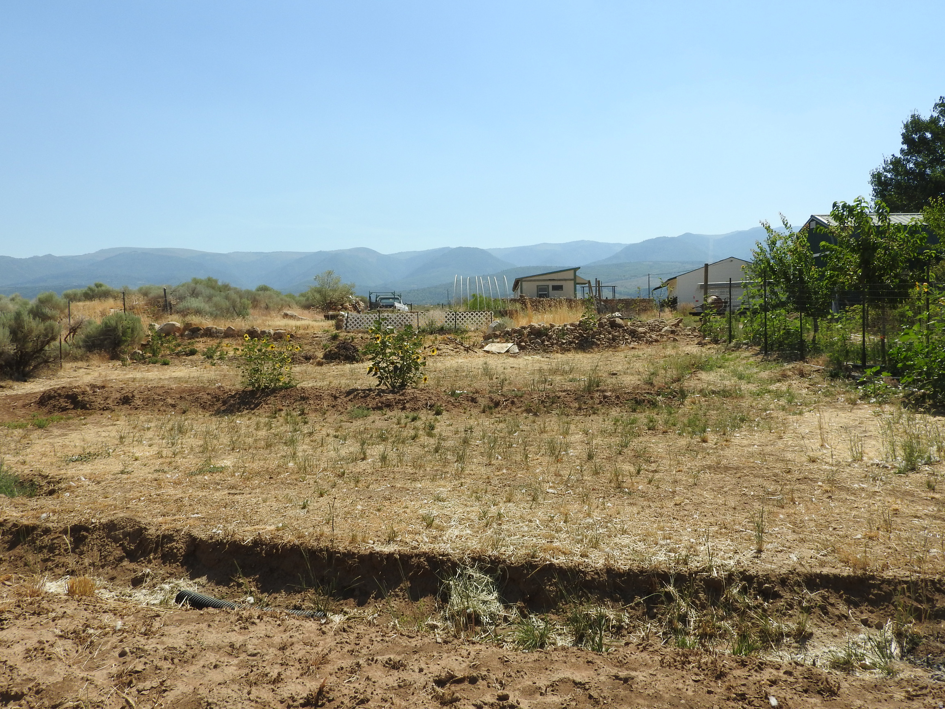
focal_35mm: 30
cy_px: 354
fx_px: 819
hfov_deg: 60.0
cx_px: 472
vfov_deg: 46.8
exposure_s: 1/1600
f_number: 3.5
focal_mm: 5.4
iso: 100
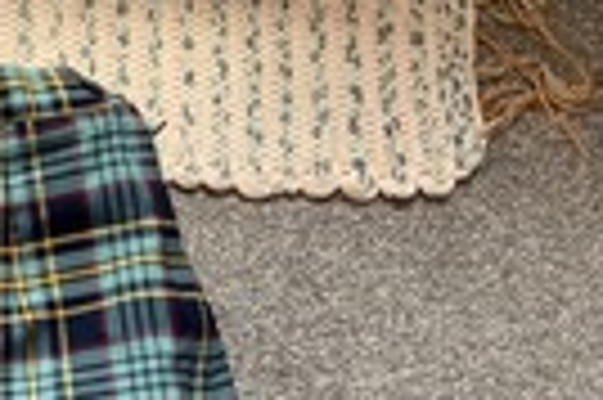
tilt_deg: -81.6
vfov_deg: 16.3
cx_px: -153
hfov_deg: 22.7
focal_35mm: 81
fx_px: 1355
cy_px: 440
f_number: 1.8
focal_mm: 3
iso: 125
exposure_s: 1/60
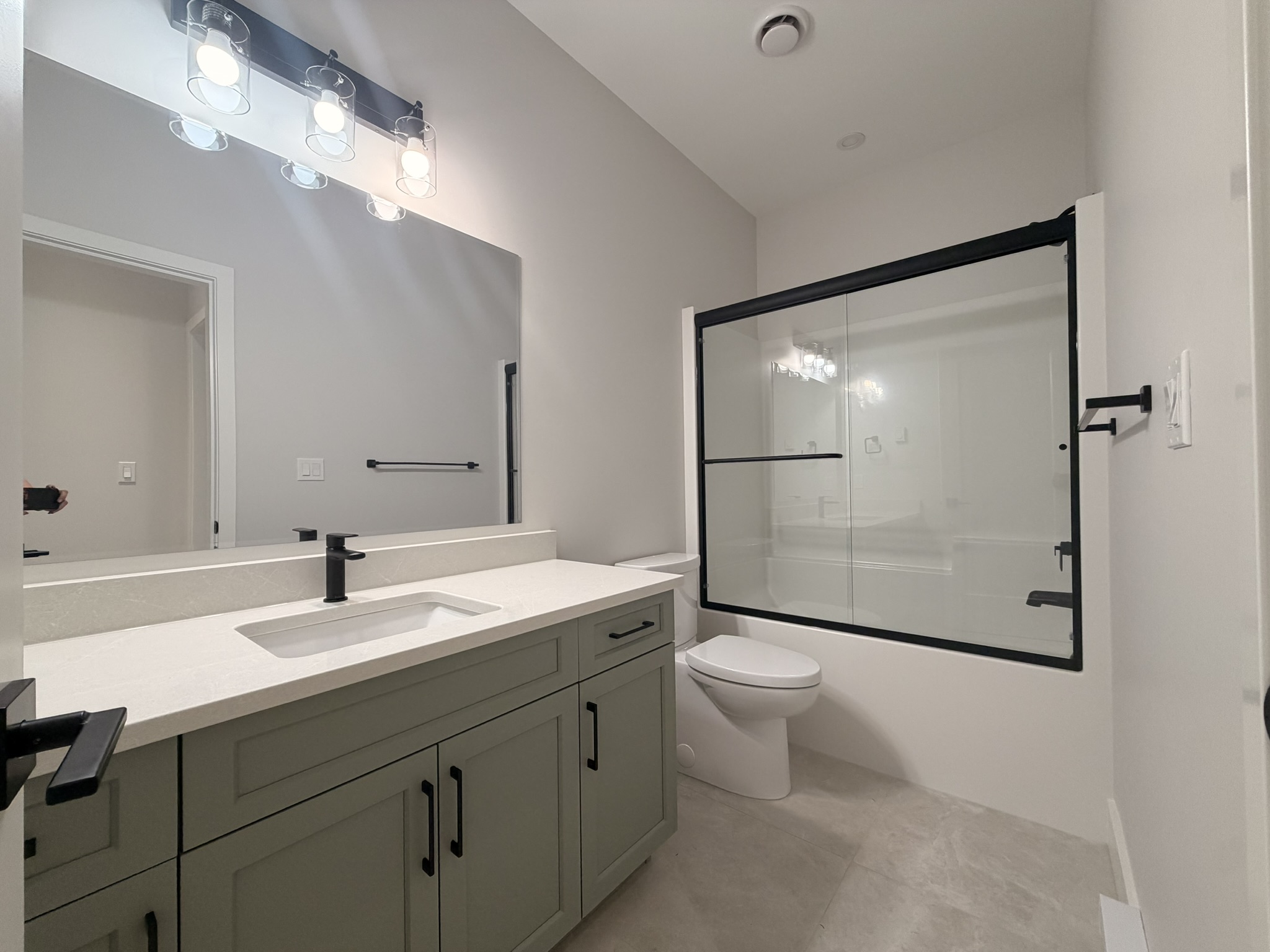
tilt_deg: +0.5
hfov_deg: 102.1
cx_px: 635
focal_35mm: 14
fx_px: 514
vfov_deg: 85.7
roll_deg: +1.0
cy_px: 476
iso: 160
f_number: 2.2
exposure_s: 1/120
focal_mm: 2.22
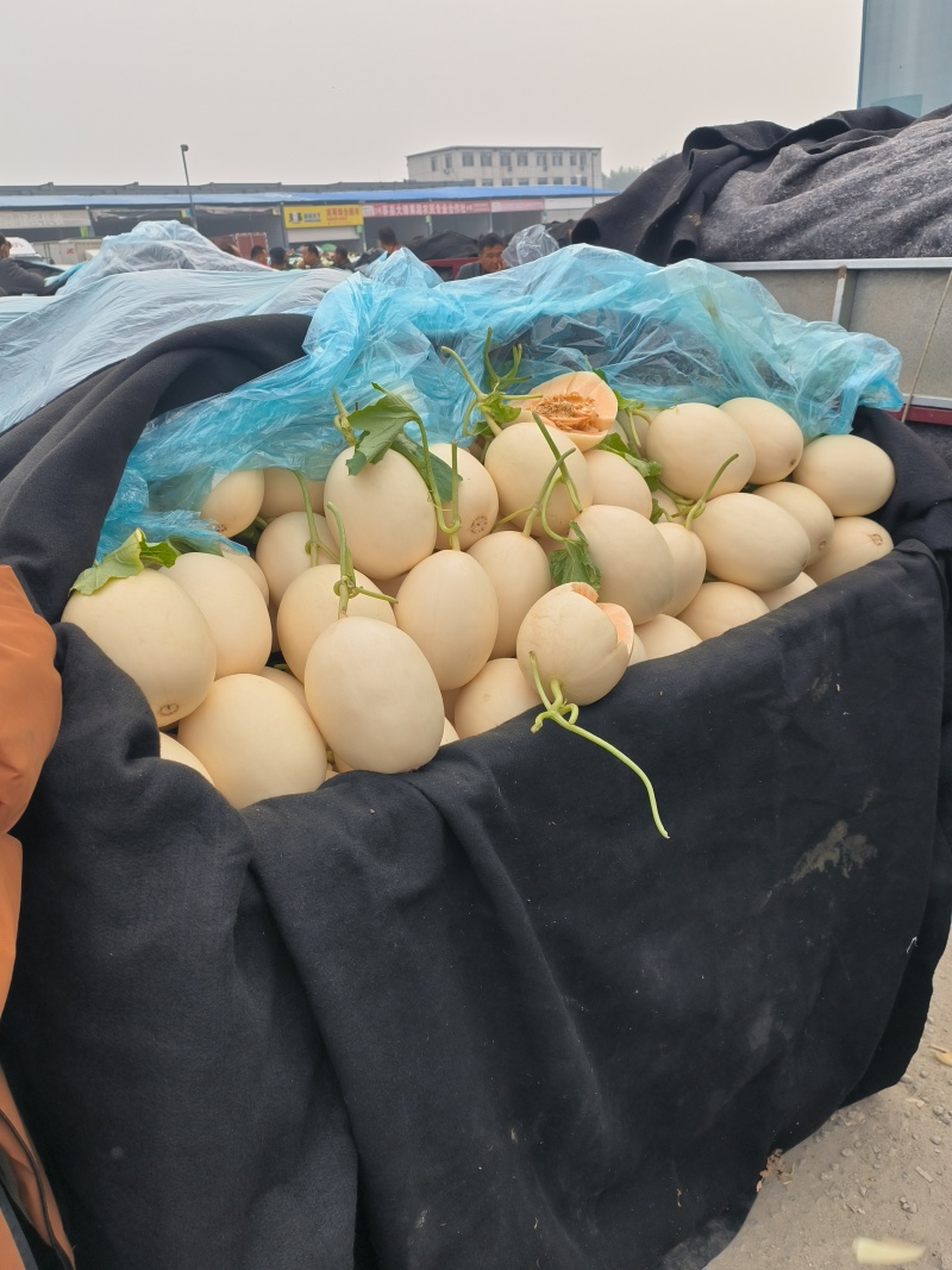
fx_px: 990
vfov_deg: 65.3
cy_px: 635
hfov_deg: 51.3
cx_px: 476
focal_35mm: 27
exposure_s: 1/234
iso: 100
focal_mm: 5.52
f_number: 1.9
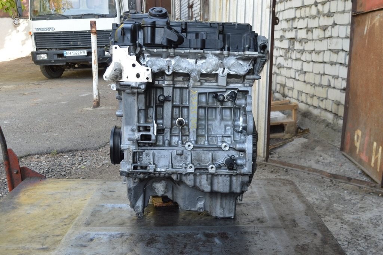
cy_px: 128
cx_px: 192
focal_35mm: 38
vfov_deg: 35.4
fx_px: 399
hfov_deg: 51.3
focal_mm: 25
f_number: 8
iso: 400
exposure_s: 1/60
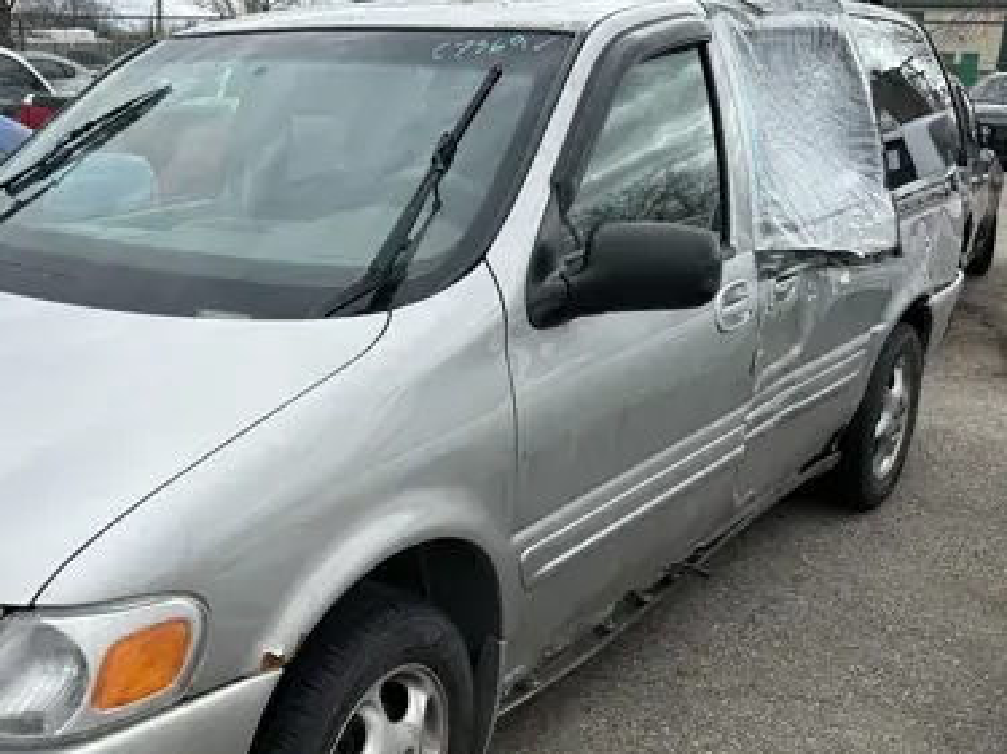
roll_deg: +1.1
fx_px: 1192
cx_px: 236
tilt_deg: -16.8
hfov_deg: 44.1
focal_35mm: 41
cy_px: 451
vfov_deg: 35.0
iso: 80
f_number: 1.78
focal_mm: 6.86
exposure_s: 1/3717
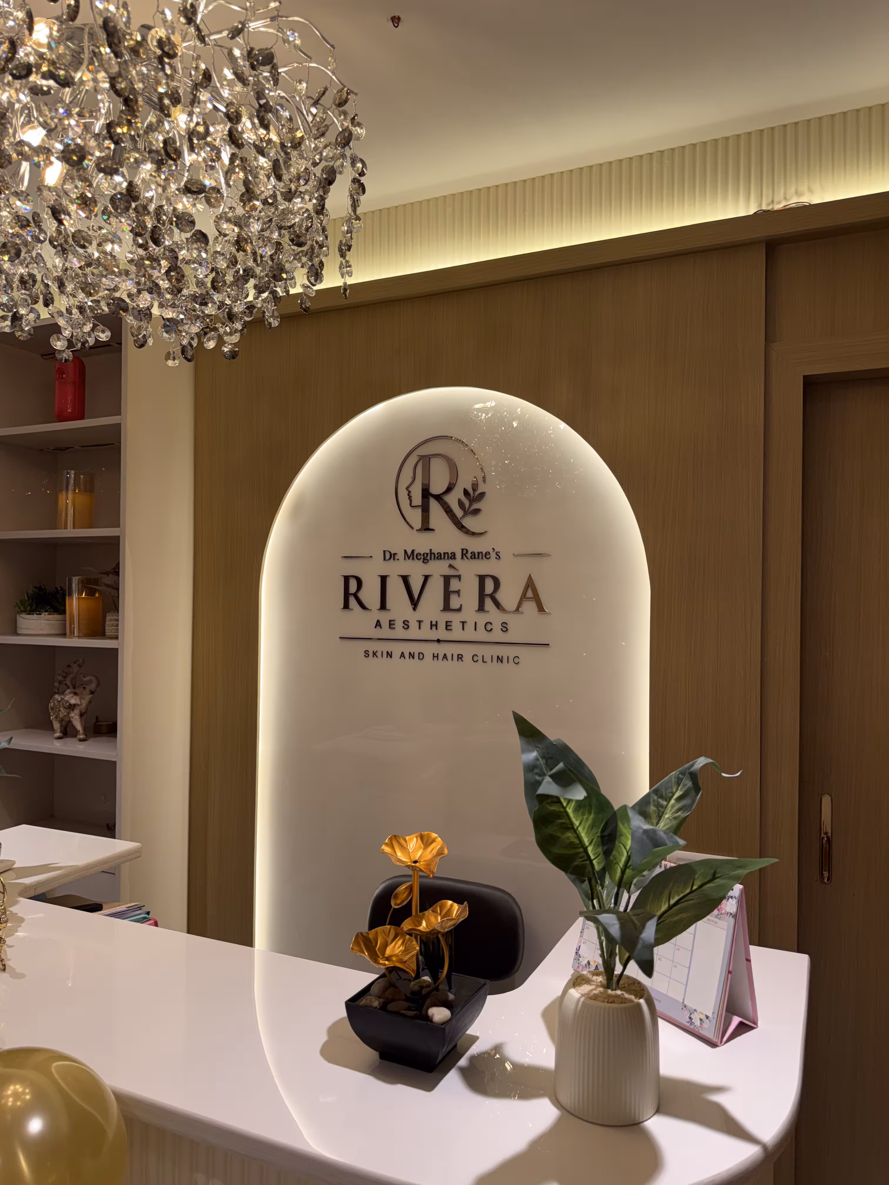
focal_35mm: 24
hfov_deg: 56.8
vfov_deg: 71.6
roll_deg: -1.2
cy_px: 592
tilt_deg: +1.0
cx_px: 444
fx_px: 822
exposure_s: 1/100
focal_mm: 6.76
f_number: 1.78
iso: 64
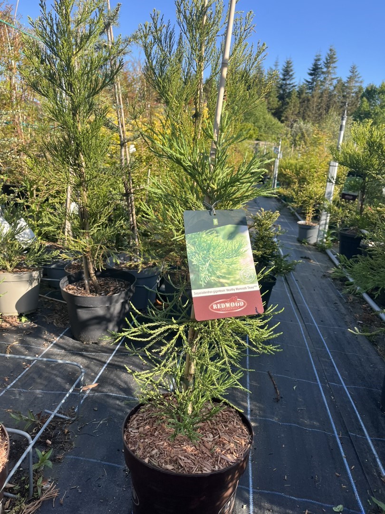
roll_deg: -5.5
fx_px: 386
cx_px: 192
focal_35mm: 26
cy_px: 257
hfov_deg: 53.1
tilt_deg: -16.1
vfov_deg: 67.3
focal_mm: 5.1
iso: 50
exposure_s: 1/878
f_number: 1.6
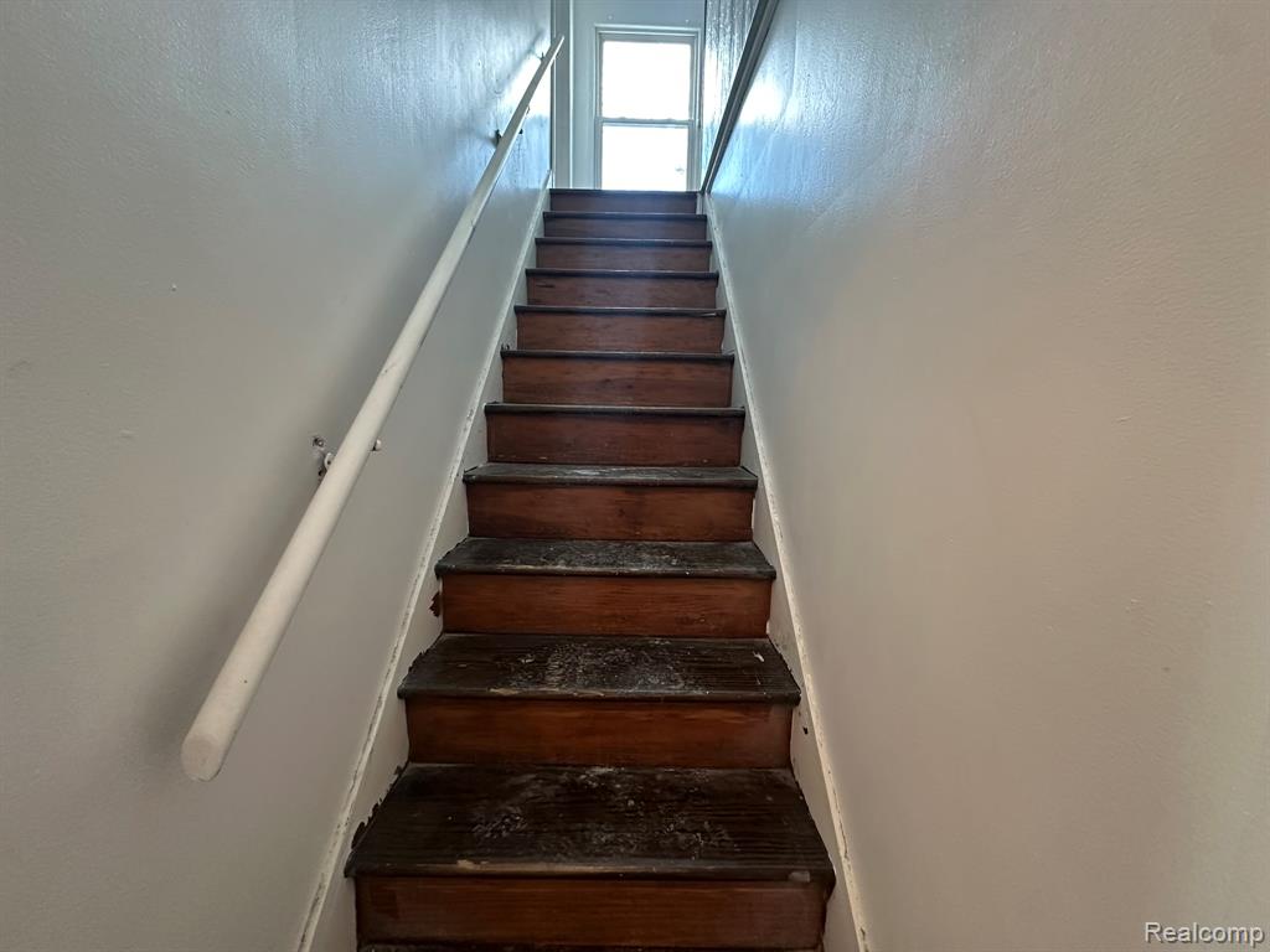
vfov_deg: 85.7
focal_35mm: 14
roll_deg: -1.1
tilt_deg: -5.9
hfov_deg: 102.1
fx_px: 514
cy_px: 476
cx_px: 635
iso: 500
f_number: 2.2
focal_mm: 2.22
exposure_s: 1/60
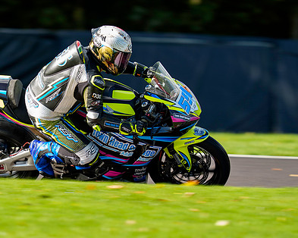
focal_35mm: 639
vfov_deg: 2.4
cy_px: 133
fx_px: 5633
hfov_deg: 3.0
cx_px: 71
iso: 125
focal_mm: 400
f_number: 4
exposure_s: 1/400
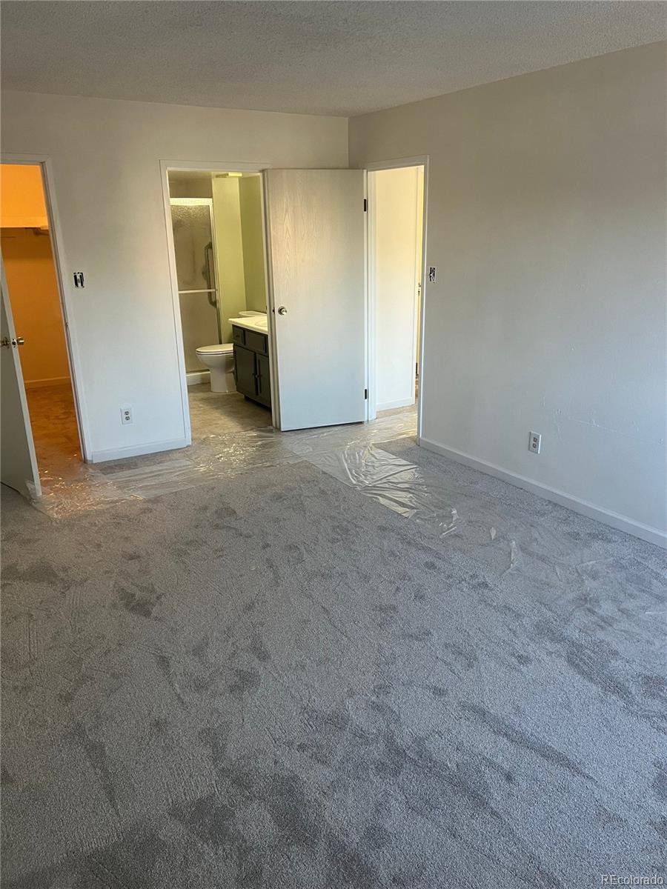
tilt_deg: -17.8
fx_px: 668
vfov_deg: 67.3
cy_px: 444
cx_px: 334
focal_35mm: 26
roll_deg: +0.5
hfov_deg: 53.1
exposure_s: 1/60
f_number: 1.5
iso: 125
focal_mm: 5.7
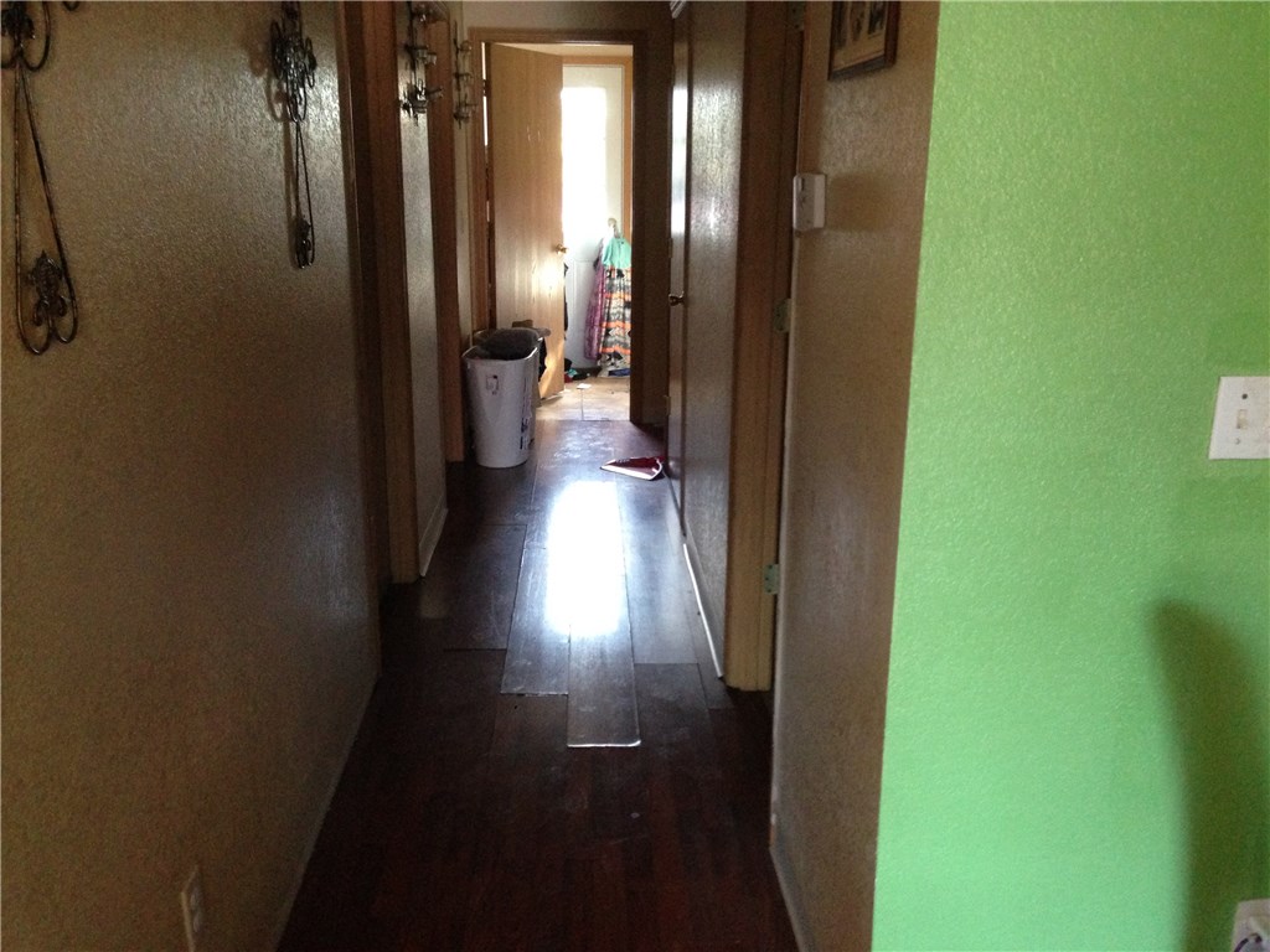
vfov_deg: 42.9
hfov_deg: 55.4
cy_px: 476
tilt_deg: -13.9
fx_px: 1211
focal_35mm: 33
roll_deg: -0.3
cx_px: 635
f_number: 2.4
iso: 400
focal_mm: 4.12
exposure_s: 1/20
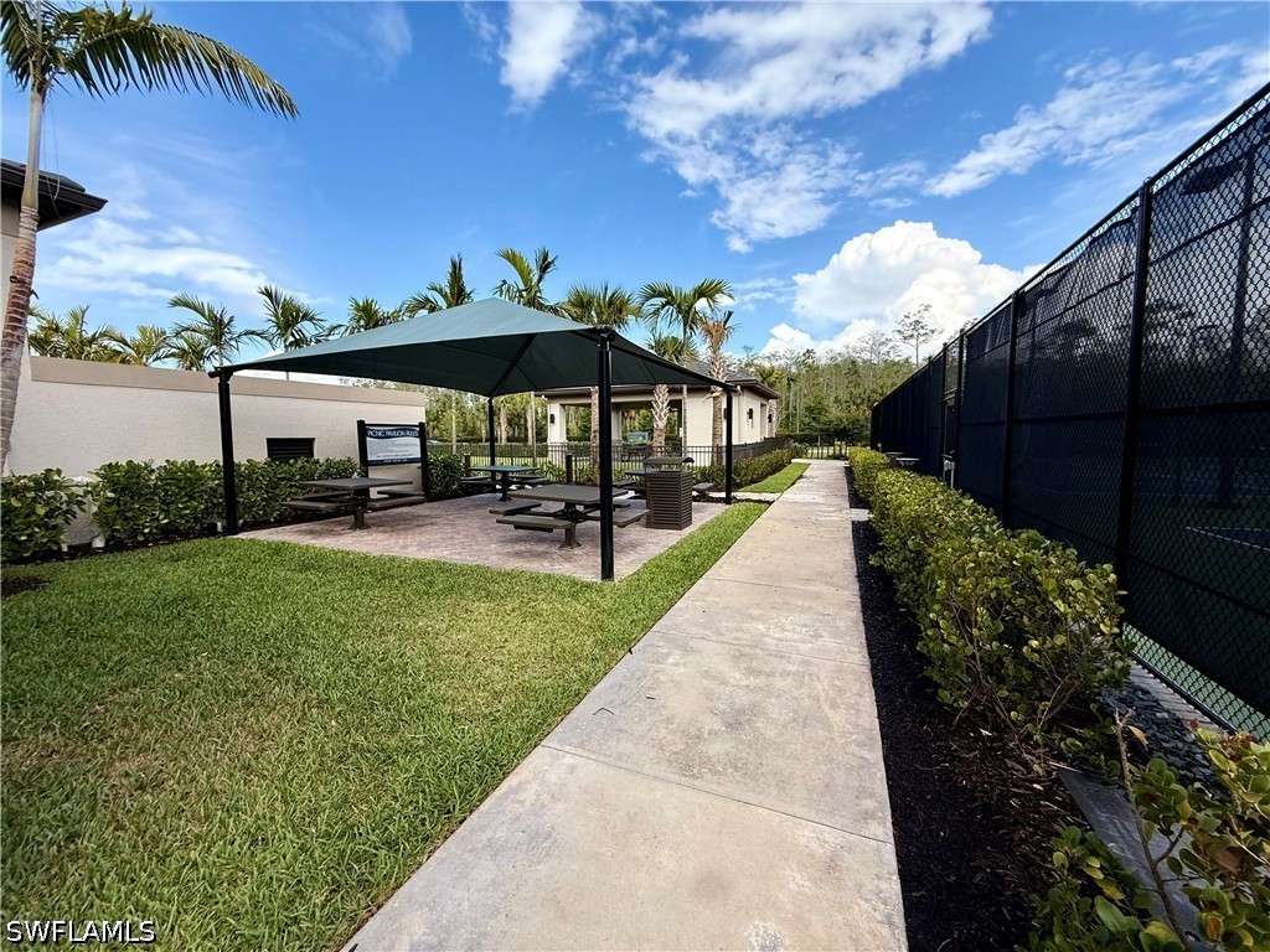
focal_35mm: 14
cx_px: 635
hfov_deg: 102.1
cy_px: 476
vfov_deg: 85.7
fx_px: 514
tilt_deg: +0.0
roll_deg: +1.2
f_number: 2.2
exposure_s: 1/1125
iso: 64
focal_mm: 2.22
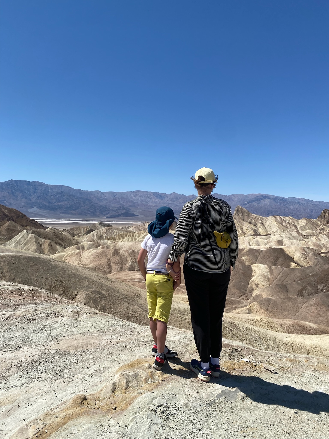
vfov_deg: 67.3
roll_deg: -0.7
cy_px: 220
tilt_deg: -0.5
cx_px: 164
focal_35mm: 26
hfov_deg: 53.1
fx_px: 329
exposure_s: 1/5025
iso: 32
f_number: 1.8
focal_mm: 4.25
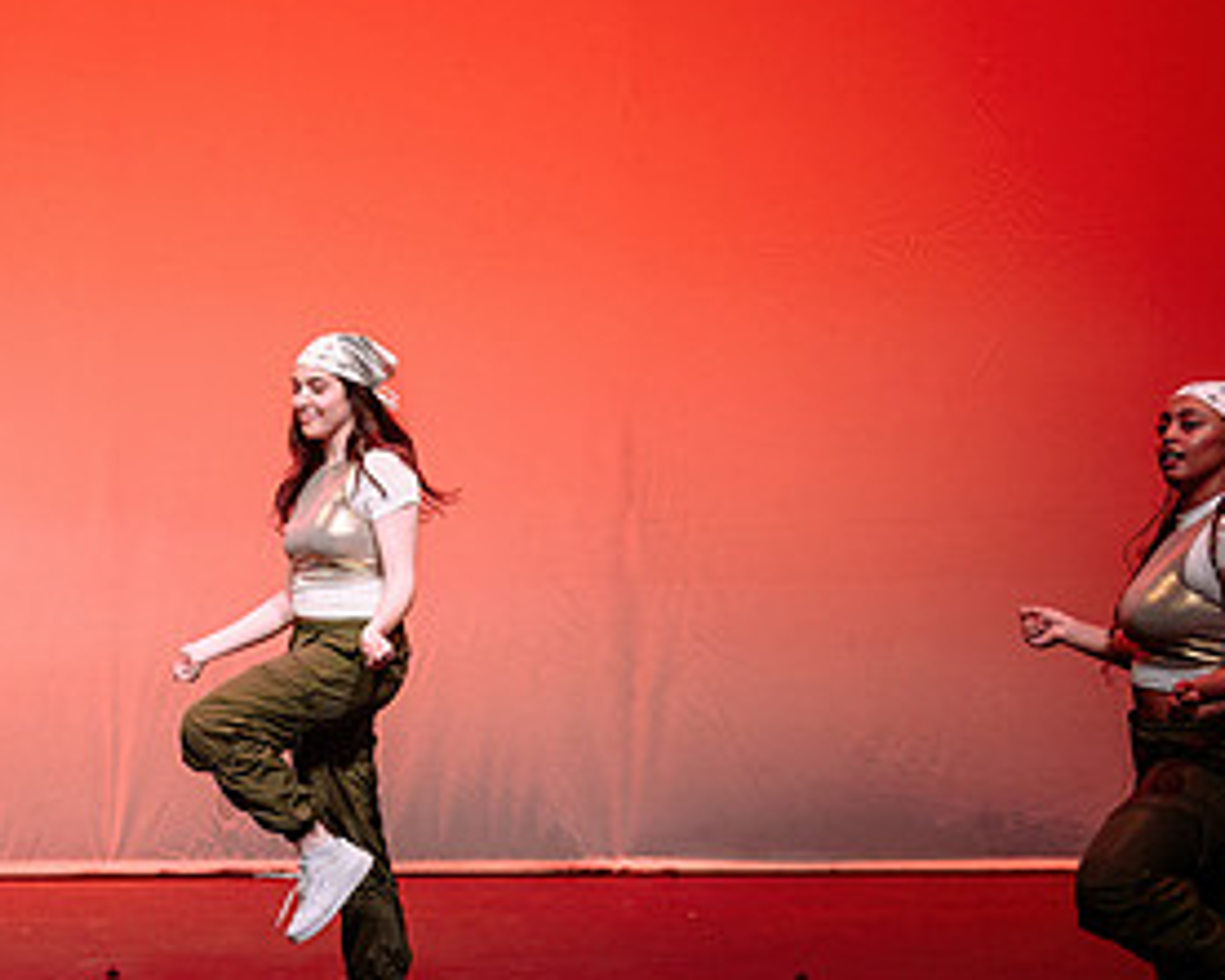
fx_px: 7798
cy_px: 739
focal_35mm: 215
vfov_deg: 7.2
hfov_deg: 8.9
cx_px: -5
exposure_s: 1/500
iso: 1250
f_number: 2.8
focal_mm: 105
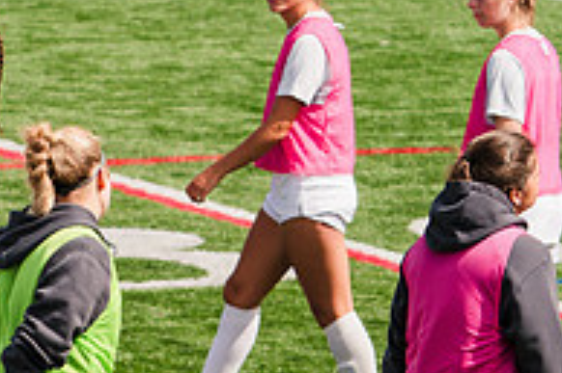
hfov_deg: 3.2
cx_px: 130
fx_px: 10185
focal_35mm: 653
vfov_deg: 2.1
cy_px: 493
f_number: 5.6
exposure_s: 1/1600
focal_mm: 218
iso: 250
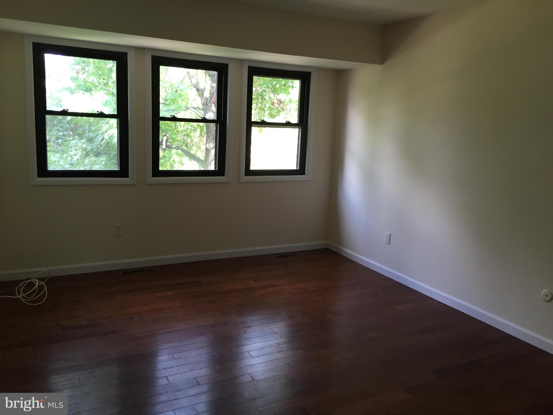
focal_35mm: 29
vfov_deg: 48.2
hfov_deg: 61.7
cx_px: 276
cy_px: 208
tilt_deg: -10.7
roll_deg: -3.1
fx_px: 463
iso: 40
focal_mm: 4.15
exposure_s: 1/30
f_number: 2.2
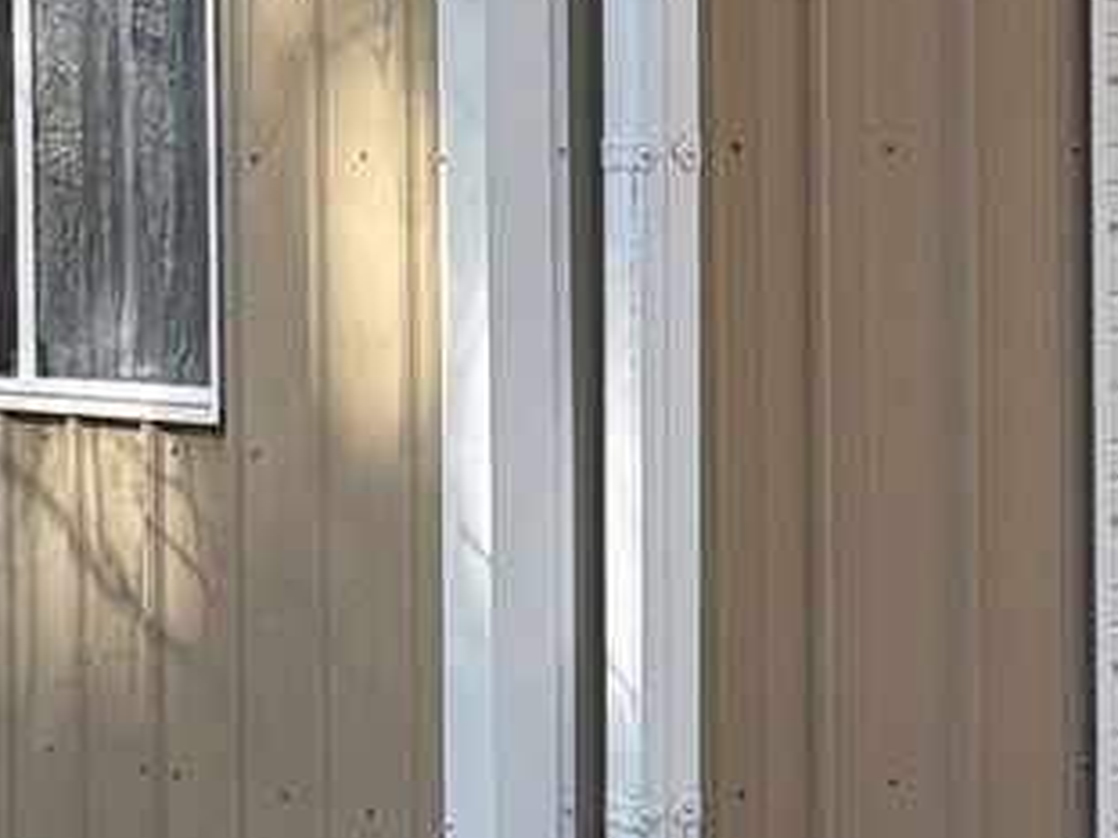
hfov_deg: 12.4
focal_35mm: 158
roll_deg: +0.6
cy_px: 378
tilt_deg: -1.8
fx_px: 5101
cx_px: 1089
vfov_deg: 9.4
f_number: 1.78
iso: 100
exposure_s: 1/722
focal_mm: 6.76
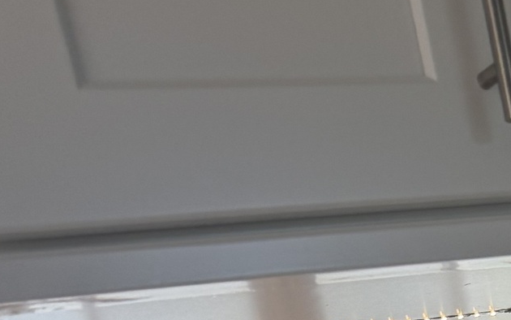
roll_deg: +9.3
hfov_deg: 20.6
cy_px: 768
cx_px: 641
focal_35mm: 93
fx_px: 1295
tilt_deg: -14.0
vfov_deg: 11.6
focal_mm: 6.76
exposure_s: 1/179
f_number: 1.78
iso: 125
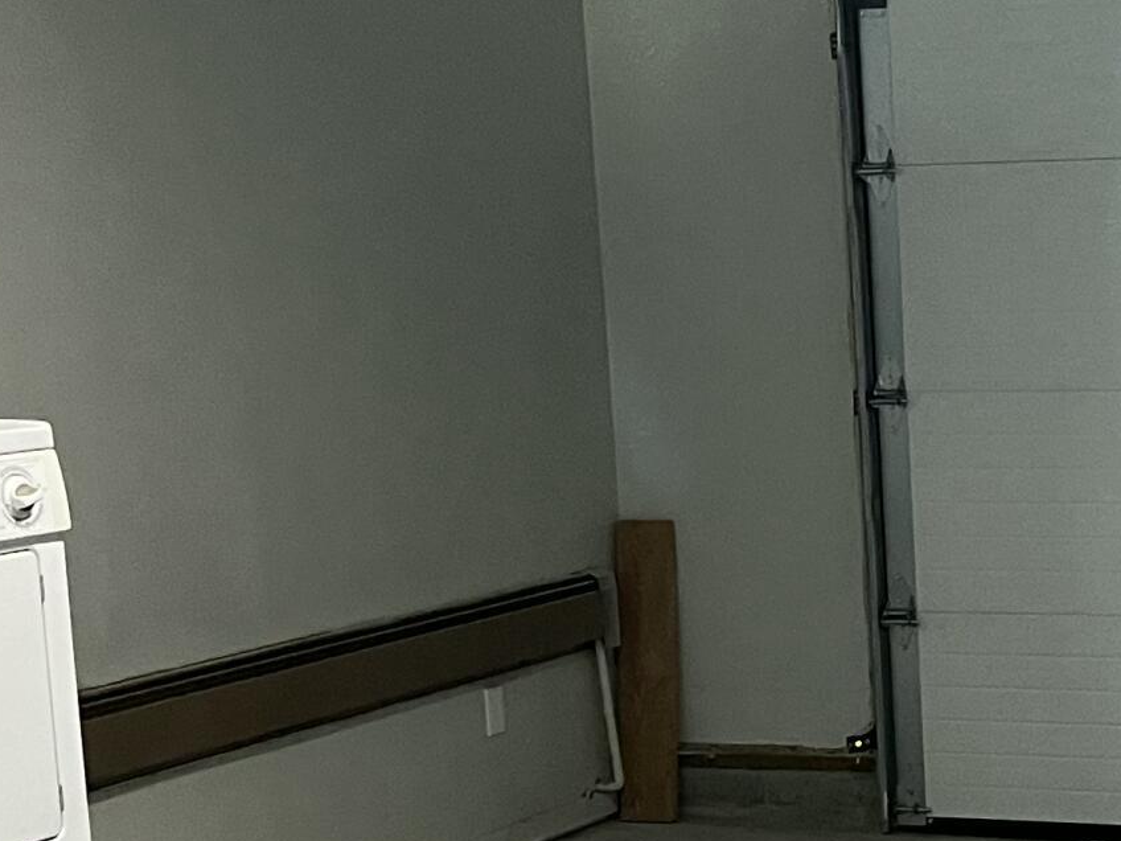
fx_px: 2979
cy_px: 696
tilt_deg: -9.8
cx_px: 1245
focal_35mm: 92
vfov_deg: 15.9
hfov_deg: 20.3
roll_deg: +2.3
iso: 400
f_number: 1.6
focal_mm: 5.1
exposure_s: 1/40
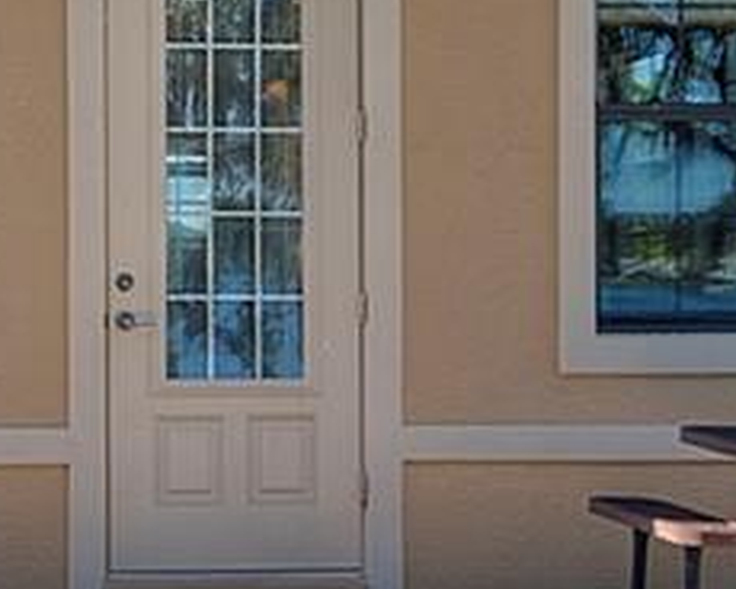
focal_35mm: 98
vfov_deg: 15.7
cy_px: 198
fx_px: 2135
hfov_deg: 18.7
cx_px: -96
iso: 100
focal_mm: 10
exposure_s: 1/250
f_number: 4.5
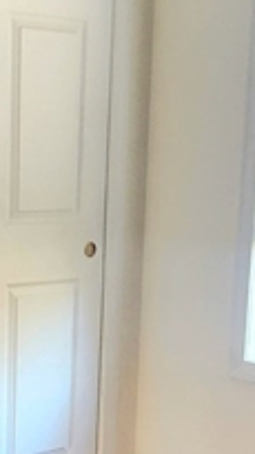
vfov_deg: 22.2
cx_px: 137
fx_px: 1132
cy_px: 396
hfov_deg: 12.8
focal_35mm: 94
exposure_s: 1/120
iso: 250
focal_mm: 5.4
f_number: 1.8
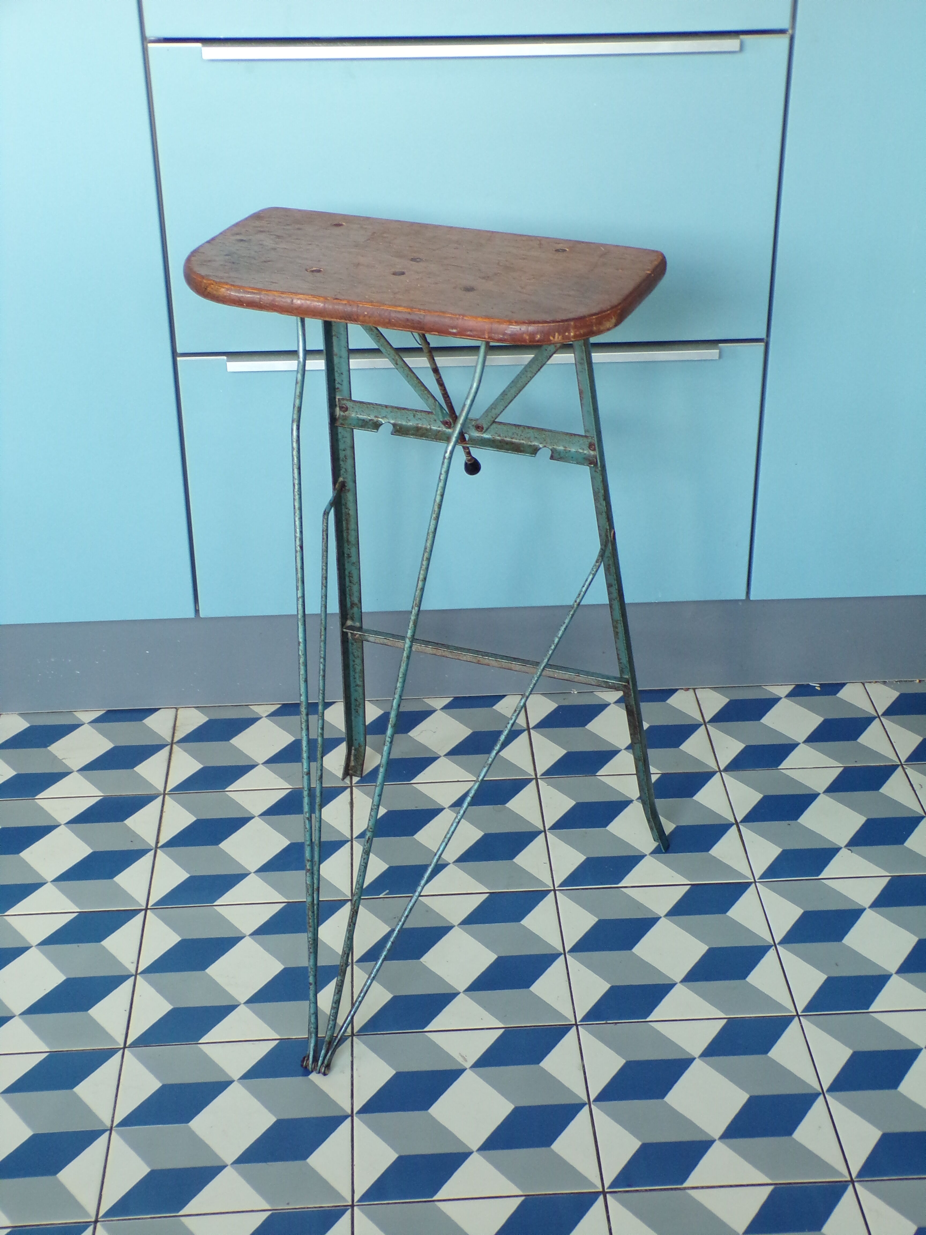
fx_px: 1748
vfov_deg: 38.9
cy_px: 618
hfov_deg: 29.7
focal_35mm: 49
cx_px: 463
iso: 200
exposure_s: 1/17
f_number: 3.5
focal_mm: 8.7
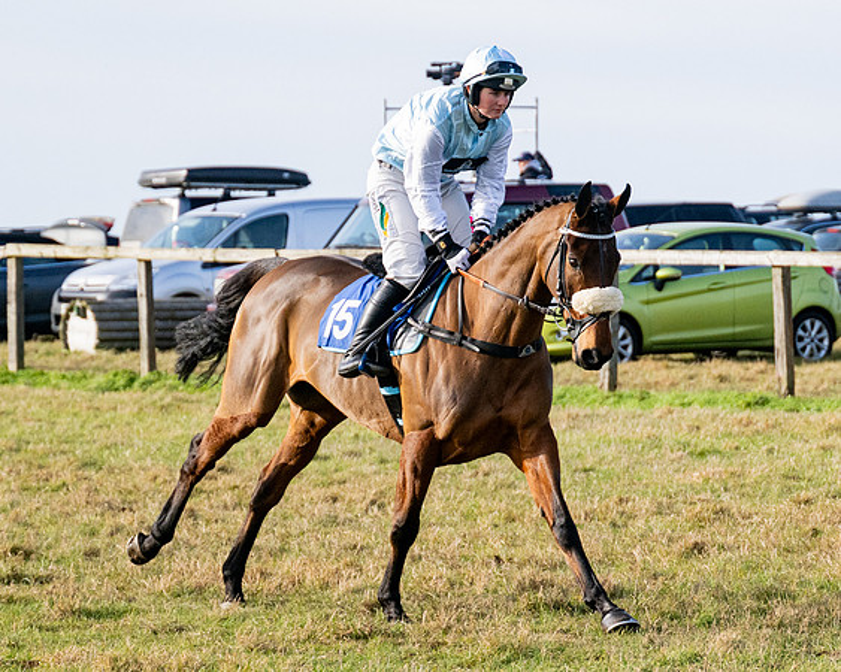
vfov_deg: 6.5
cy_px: 360
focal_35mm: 237
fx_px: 5905
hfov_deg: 8.1
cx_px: 551
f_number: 4
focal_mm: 102
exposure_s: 1/4000
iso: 400
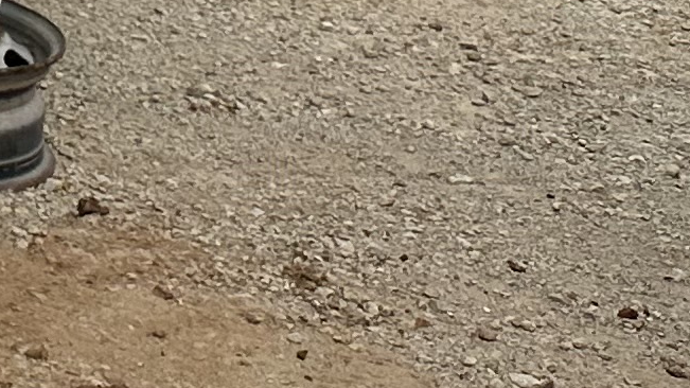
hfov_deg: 10.7
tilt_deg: -9.0
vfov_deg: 6.9
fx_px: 2964
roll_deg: -0.4
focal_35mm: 162
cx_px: -1126
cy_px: -650
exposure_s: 1/5000
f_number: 1.78
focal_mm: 6.86
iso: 80
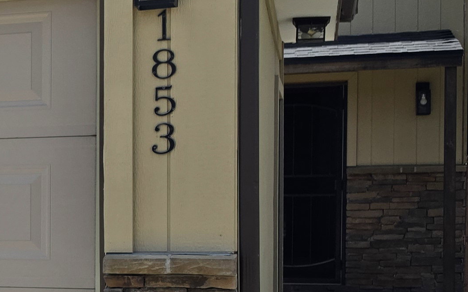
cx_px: -222
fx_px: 1173
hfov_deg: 19.8
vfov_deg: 14.1
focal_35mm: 92
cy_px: 262
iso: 50
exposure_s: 1/7939
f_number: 1.4
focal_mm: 6.5
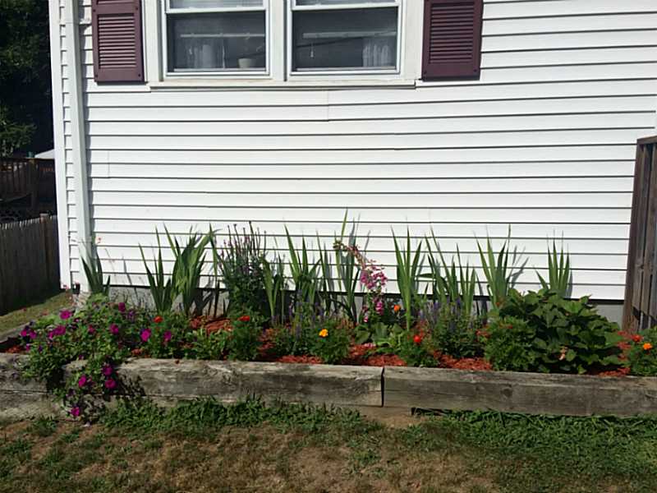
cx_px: 328
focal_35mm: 29
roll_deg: +0.2
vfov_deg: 48.2
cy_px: 246
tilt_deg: -5.2
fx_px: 550
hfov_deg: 61.7
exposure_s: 1/6849
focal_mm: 4.15
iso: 40
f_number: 2.2
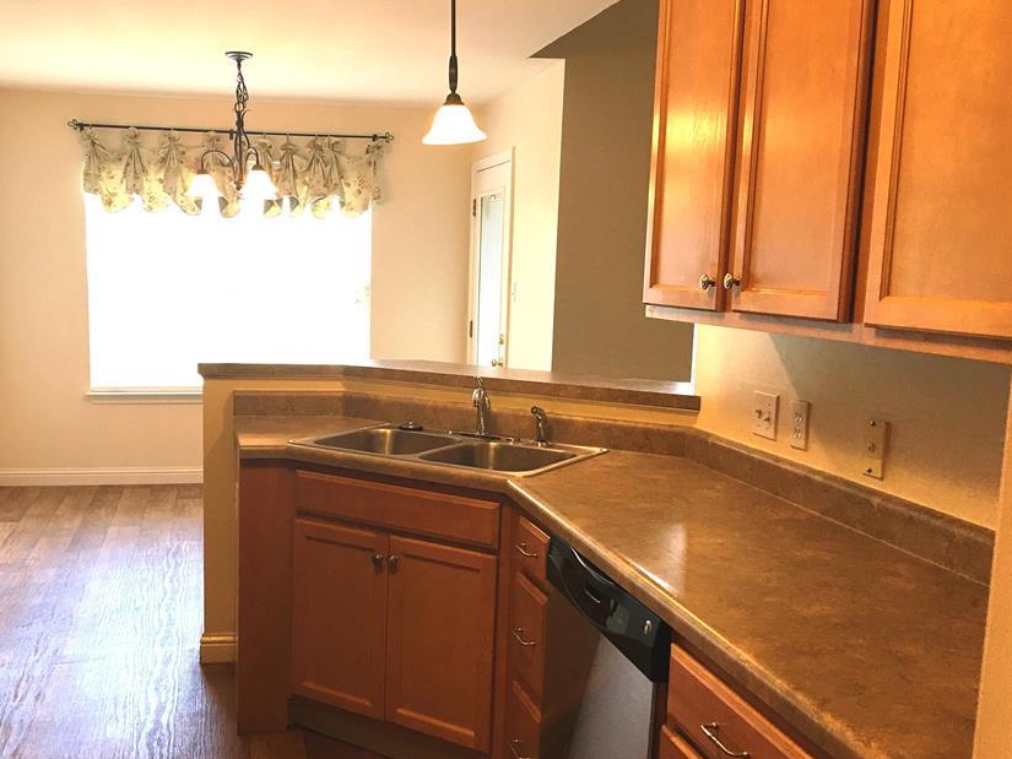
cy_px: 429
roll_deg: +0.8
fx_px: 1053
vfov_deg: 39.6
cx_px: 394
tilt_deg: -8.3
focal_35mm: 36
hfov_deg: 50.9
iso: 32
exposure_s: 1/30
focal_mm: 4.15
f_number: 2.2
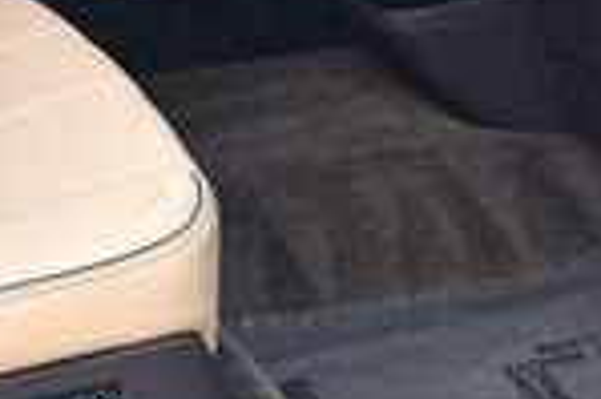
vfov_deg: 8.7
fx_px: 2585
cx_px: 28
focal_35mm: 155
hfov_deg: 13.1
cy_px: -101
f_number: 3.5
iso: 800
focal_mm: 18
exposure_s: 1/160
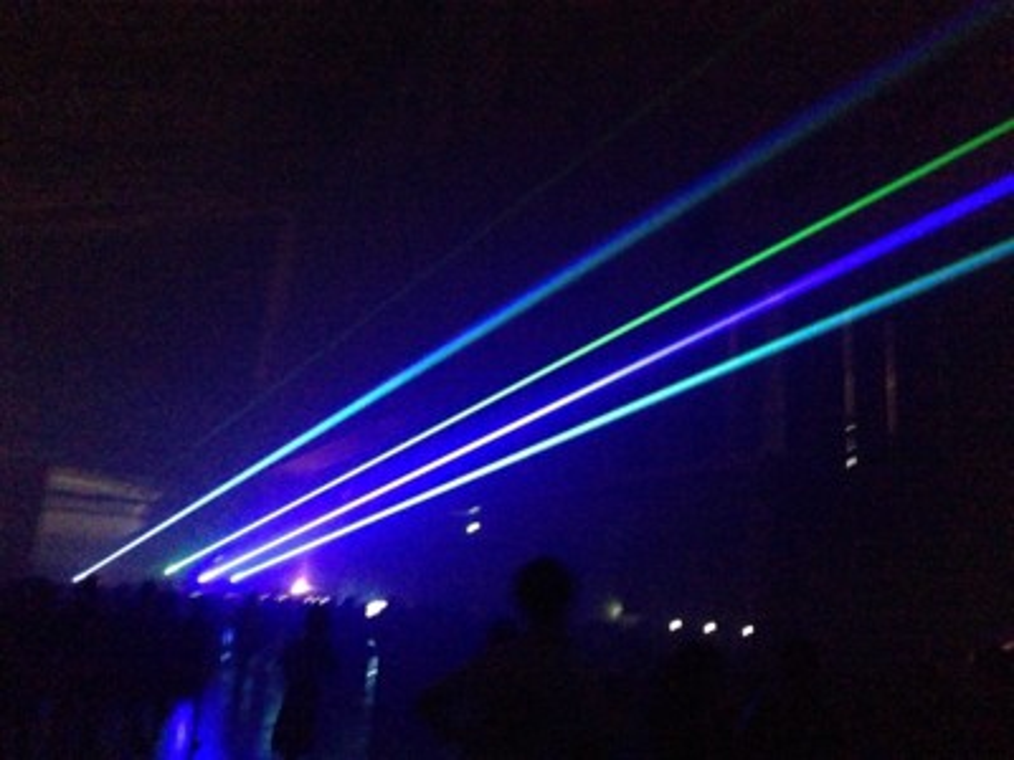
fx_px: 967
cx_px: 507
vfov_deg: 42.9
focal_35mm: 33
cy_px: 380
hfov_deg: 55.4
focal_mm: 4.13
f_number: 2.4
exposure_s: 1/15
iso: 3200
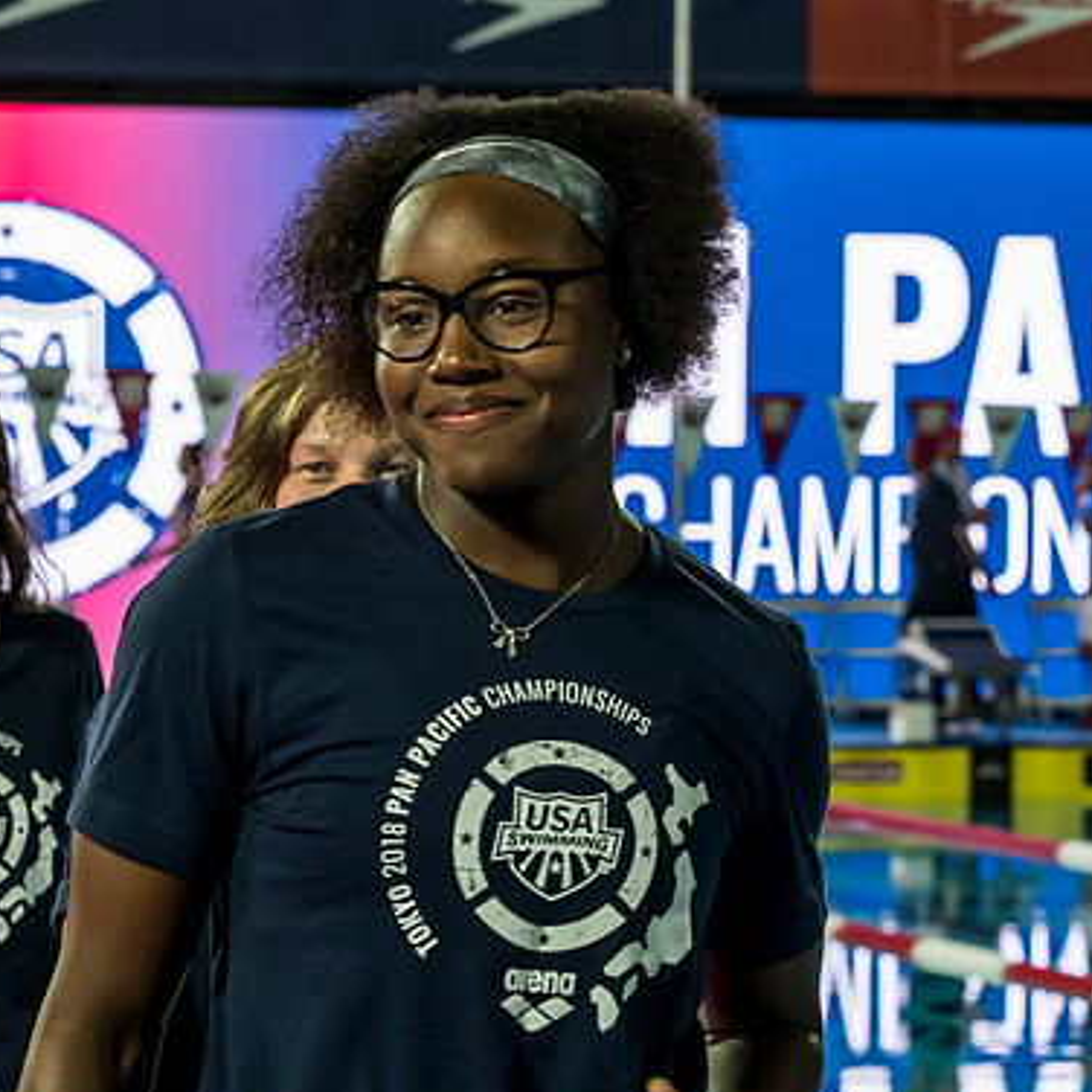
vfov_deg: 10.0
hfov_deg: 10.0
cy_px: 508
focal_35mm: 174
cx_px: 384
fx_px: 6210
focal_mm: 57
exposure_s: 1/320
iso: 800
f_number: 4.5
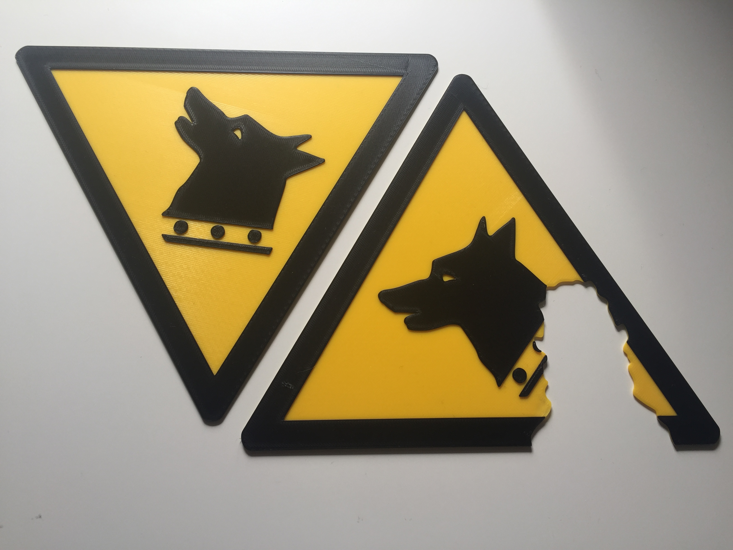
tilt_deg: -74.7
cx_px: 366
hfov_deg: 61.7
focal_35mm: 29
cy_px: 275
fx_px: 614
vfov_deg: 48.2
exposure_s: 1/105
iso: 32
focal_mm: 4.15
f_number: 2.2
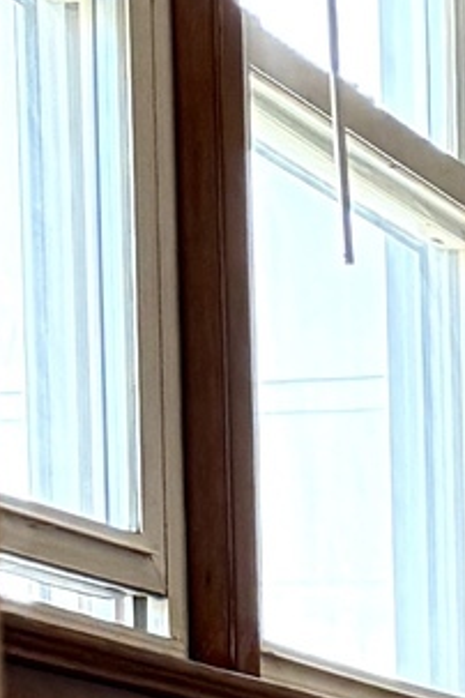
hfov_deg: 6.0
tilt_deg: -3.1
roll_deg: -1.4
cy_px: 1299
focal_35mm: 190
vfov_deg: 10.2
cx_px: 1897
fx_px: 3681
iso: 200
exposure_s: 1/150
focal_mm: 6.76
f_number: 1.78
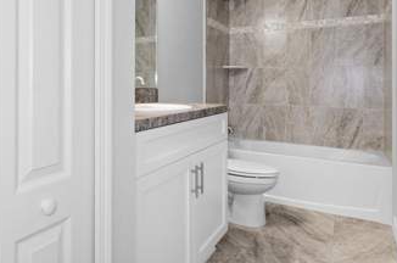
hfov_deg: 63.3
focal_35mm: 29
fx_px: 316
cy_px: 87
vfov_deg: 44.5
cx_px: 149
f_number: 8
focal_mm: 13
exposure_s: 1/1.25
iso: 320
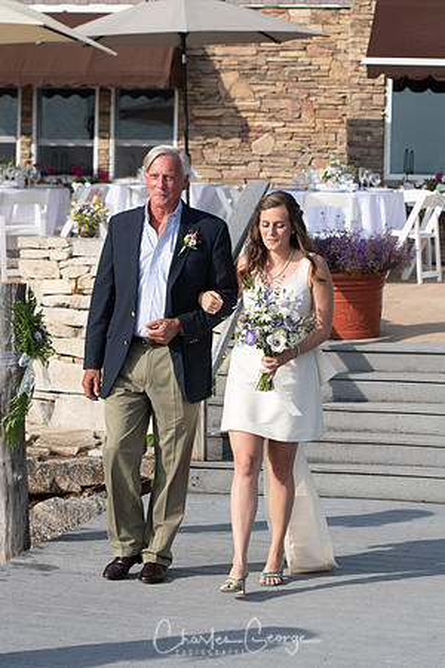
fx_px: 1947
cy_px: 334
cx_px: 222
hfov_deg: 13.0
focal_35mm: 105
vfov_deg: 19.5
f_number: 4
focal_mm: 70
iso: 200
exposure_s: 1/1600
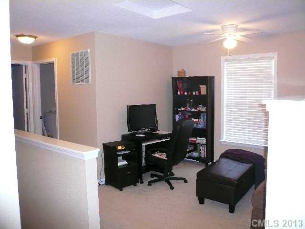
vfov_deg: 49.7
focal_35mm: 28
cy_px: 114
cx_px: 152
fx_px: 247
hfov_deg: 63.4
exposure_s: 1/30
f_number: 2.8
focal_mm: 4.6
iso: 320
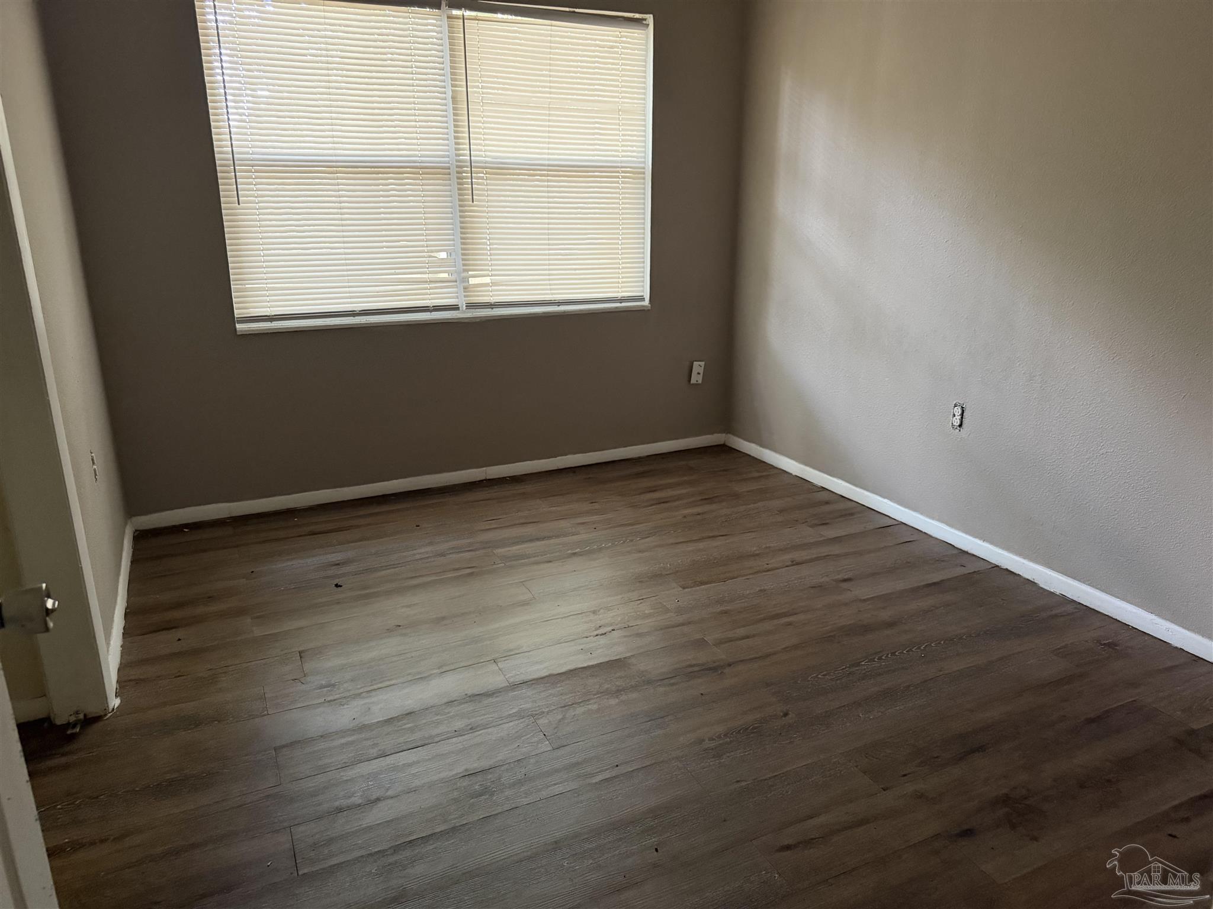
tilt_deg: -16.4
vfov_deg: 56.8
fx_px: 841
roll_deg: +1.1
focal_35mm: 24
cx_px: 606
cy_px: 454
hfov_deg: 71.6
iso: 800
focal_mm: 6.76
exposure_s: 1/42
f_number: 1.78
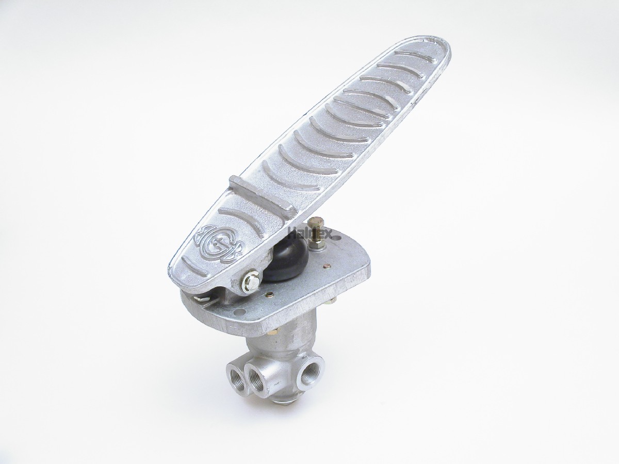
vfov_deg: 37.7
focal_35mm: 38
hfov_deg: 49.0
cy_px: 232
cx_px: 310
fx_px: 680
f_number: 6.7
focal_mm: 7.8
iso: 100
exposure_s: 1.5
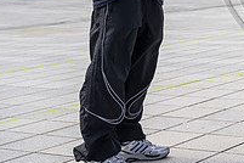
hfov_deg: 17.6
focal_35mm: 107
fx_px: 725
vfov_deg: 12.4
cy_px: -52
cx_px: 337
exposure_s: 1/2000
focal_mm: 37
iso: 500
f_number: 5.6
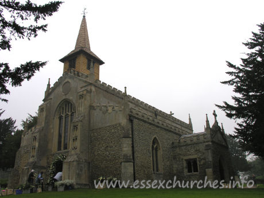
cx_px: 132
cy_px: 99
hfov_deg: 52.6
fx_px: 267
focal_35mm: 35
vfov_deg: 40.7
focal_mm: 8.9
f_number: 5
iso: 50
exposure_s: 1/127
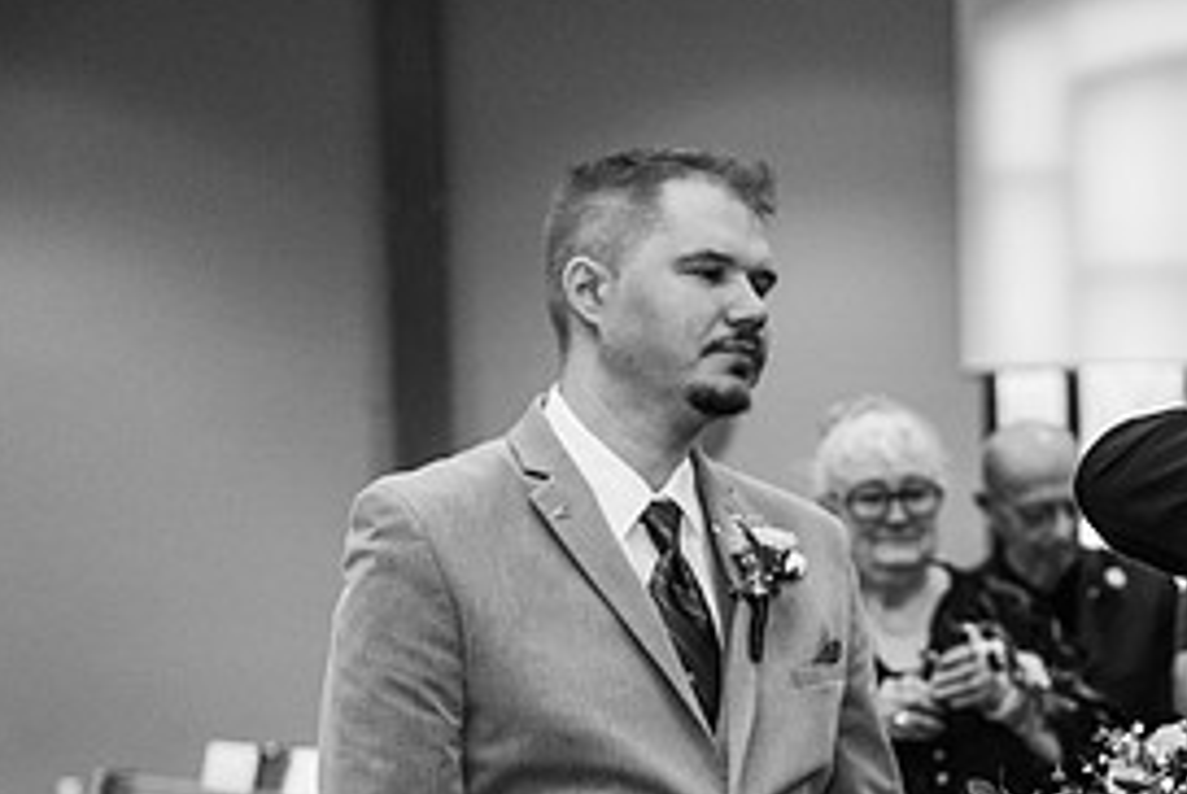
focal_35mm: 98
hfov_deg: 20.2
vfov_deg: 13.8
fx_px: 3235
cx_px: 1174
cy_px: 744
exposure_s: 1/200
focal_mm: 46
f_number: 2.8
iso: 2000
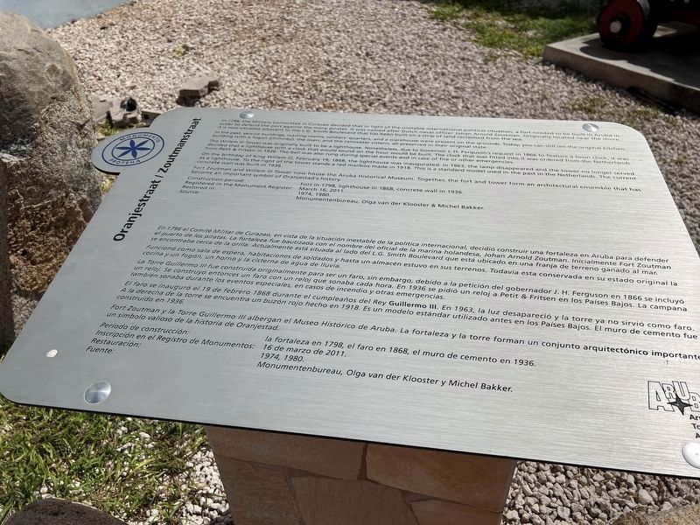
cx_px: 350
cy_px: 262
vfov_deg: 53.1
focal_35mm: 26
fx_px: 526
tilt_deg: -37.9
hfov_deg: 67.3
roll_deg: +2.6
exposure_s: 1/19231
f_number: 1.5
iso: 40
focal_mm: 5.7
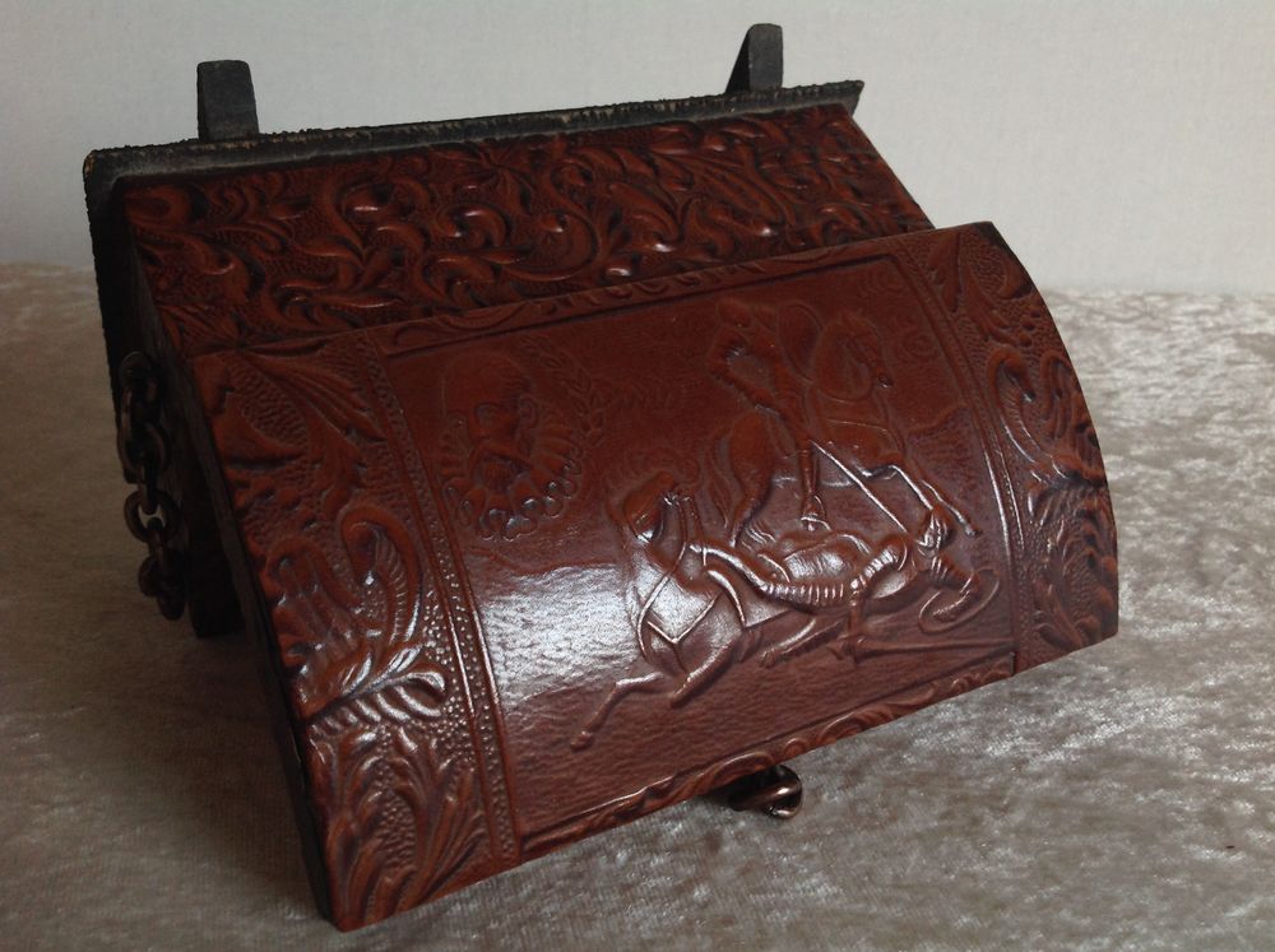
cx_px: 638
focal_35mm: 35
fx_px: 1287
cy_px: 476
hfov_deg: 52.7
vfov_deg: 40.6
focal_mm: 4.28
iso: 100
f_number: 2.4
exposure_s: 1/15
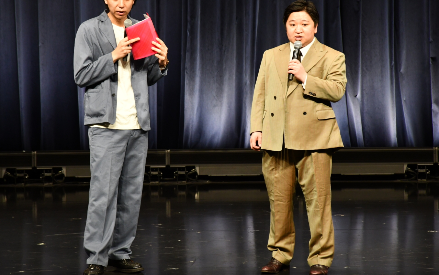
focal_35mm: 268
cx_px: 207
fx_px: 3207
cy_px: 108
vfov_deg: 4.9
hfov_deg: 7.8
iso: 1250
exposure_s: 1/250
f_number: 5.6
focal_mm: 140
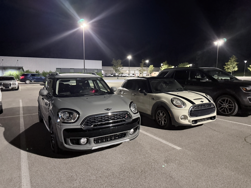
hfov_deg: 71.6
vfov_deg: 56.8
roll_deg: -0.9
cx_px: 126
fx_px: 174
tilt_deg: -6.7
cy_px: 94
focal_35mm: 24
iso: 1250
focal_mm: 6.76
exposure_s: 1/30
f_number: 1.78
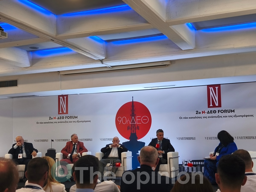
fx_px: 355
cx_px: 128
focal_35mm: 48
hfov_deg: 39.7
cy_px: 96
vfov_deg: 30.3
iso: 125
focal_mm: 6.18
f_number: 1.65
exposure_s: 1/100
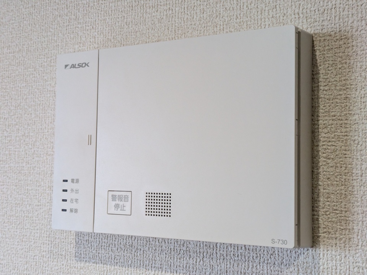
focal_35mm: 51
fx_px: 541
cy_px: 138
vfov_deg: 28.6
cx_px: 184
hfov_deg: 37.5
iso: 234
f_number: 1.89
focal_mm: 5.43
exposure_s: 1/120
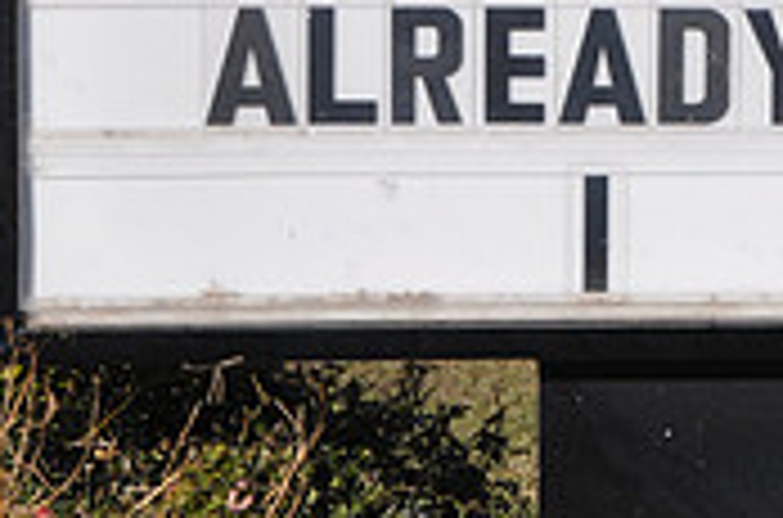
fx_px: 2820
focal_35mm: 130
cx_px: 1080
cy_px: -119
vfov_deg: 10.3
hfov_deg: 14.9
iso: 200
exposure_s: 1/200
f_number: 14
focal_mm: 26
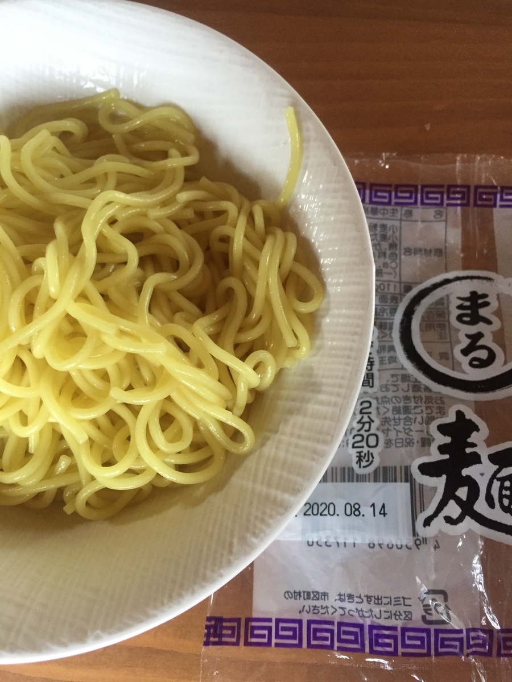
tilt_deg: -73.7
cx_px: 256
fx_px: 572
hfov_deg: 48.2
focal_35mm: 29
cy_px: 341
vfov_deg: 61.7
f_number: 2.2
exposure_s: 1/30
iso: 200
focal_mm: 4.15
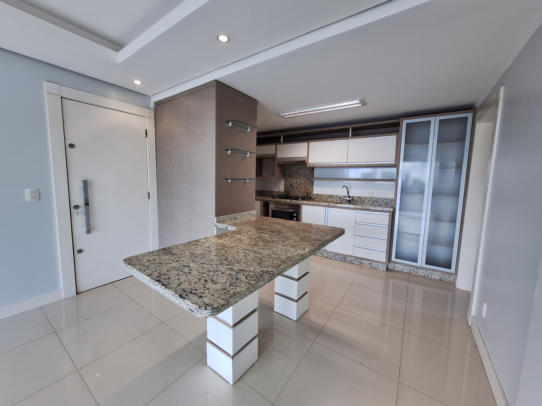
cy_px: 203
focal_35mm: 13
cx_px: 271
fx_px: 204
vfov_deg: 89.9
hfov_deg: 106.2
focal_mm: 1.74
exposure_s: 1/60
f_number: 2.2
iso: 50
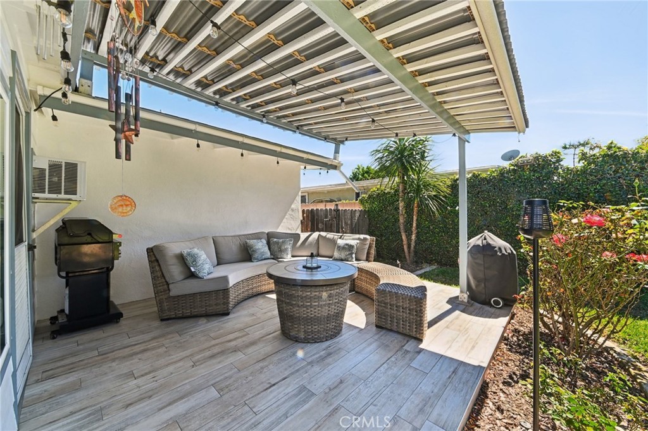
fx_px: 234
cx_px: 324
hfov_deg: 108.3
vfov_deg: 85.4
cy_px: 216
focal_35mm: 13
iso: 250
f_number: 22
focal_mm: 13
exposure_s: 1/8
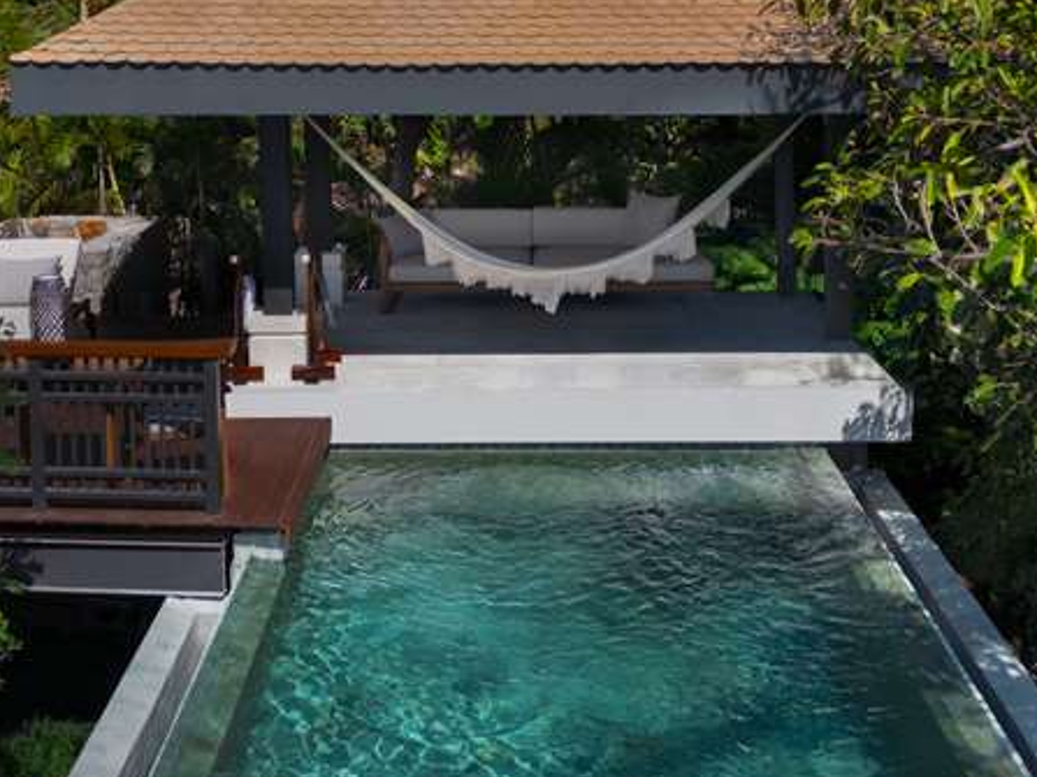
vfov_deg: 26.4
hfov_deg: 34.9
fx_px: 1647
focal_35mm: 55
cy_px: 255
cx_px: 515
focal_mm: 6.72
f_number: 1.7
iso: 100
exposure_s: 1/3200
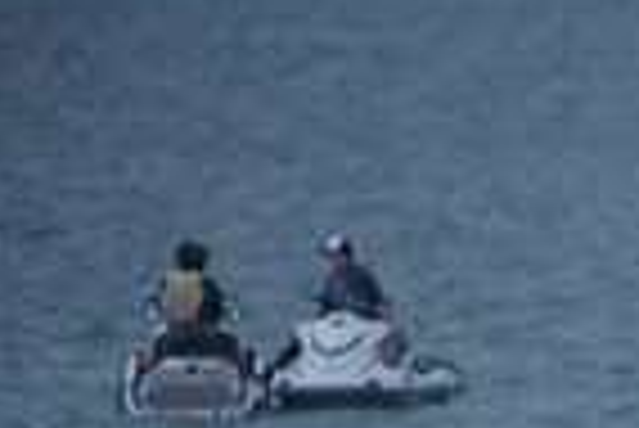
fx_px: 36175
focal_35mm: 2036
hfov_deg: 1.0
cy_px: 813
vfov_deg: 0.7
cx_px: 1292
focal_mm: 500
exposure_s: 1/2000
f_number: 5.6
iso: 450
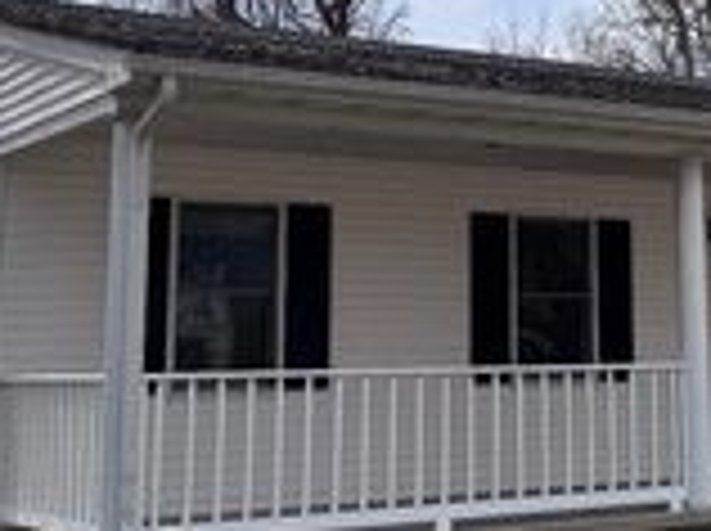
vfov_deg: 19.1
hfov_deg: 25.1
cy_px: 106
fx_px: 1559
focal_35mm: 76
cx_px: 603
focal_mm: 6.76
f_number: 1.78
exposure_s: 1/5814
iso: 80
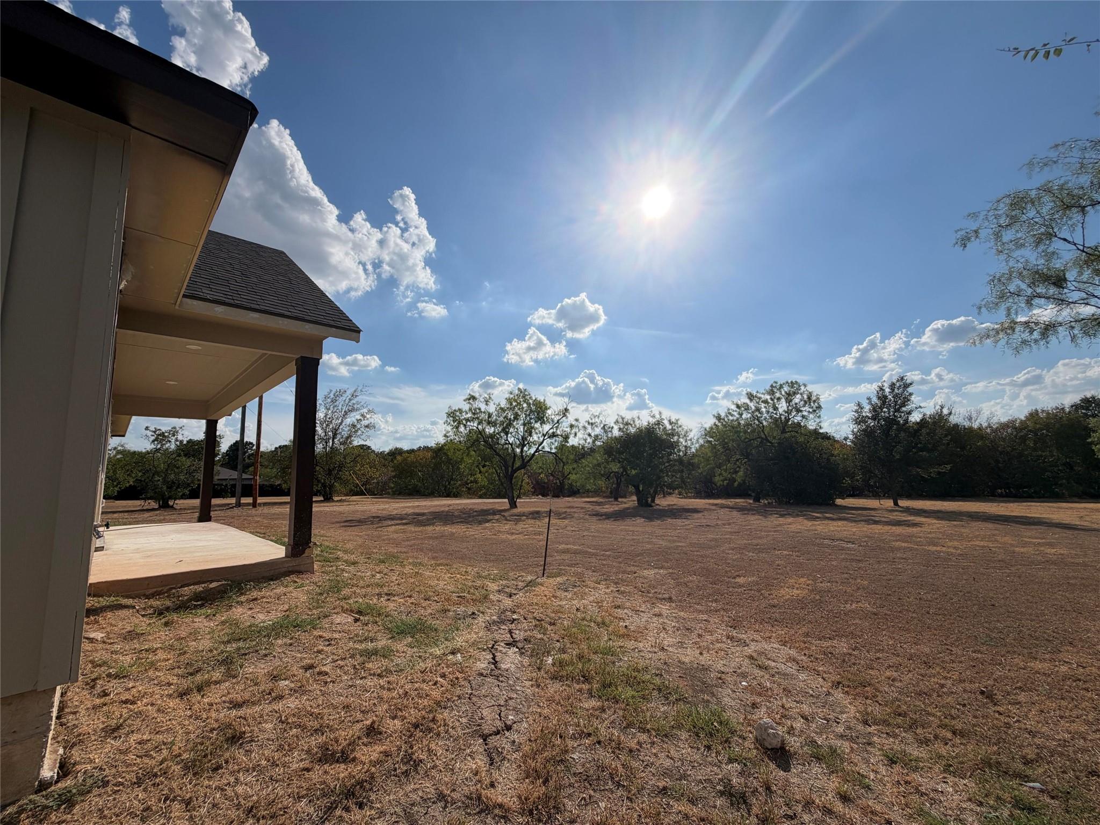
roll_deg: +2.8
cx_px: 550
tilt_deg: +8.4
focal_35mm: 14
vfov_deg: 85.7
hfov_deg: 102.1
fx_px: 445
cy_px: 412
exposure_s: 1/2410
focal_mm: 2.22
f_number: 2.2
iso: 20
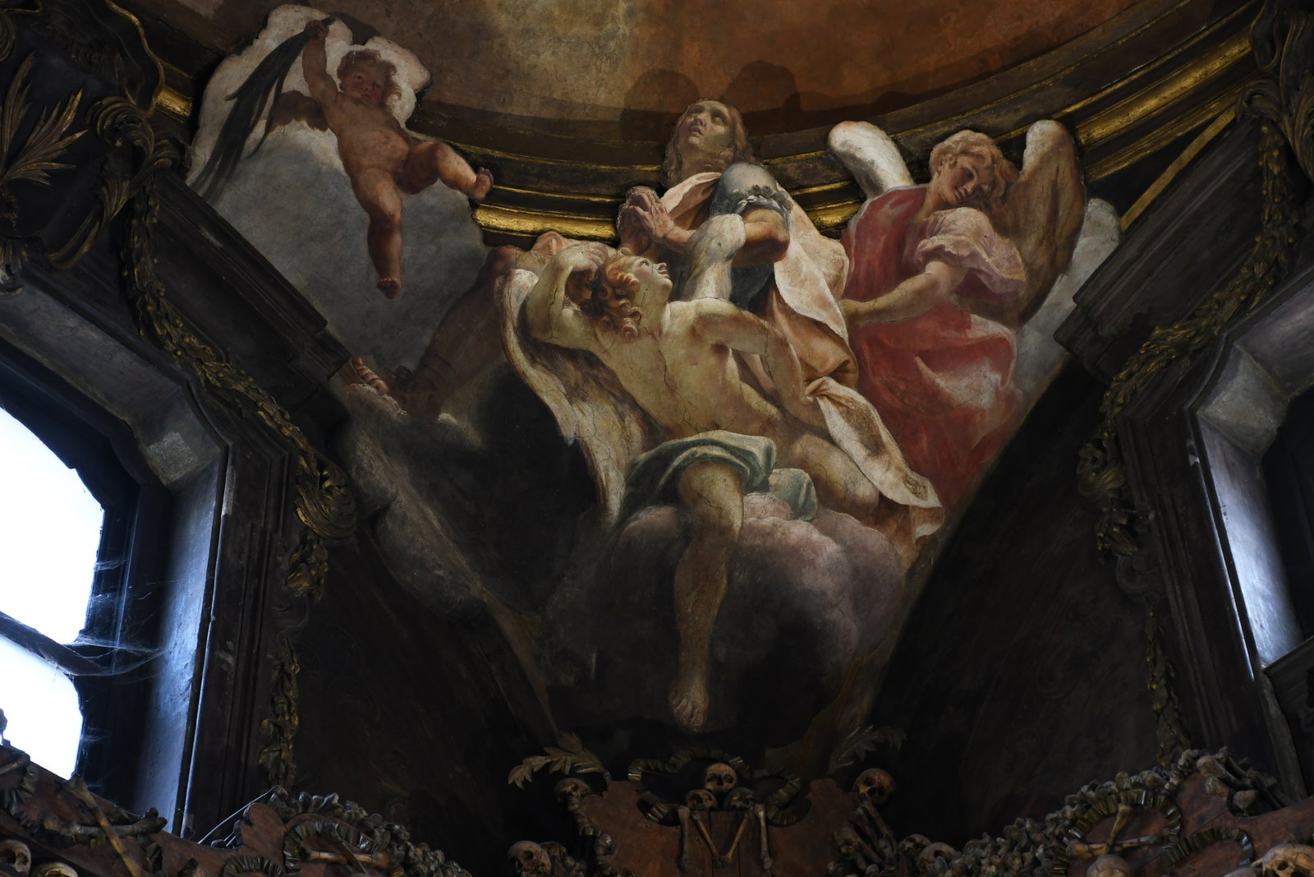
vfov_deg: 16.3
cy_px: 438
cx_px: 657
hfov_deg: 24.2
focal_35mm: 84
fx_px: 3066
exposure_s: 1/13
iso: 800
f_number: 4.8
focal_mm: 56
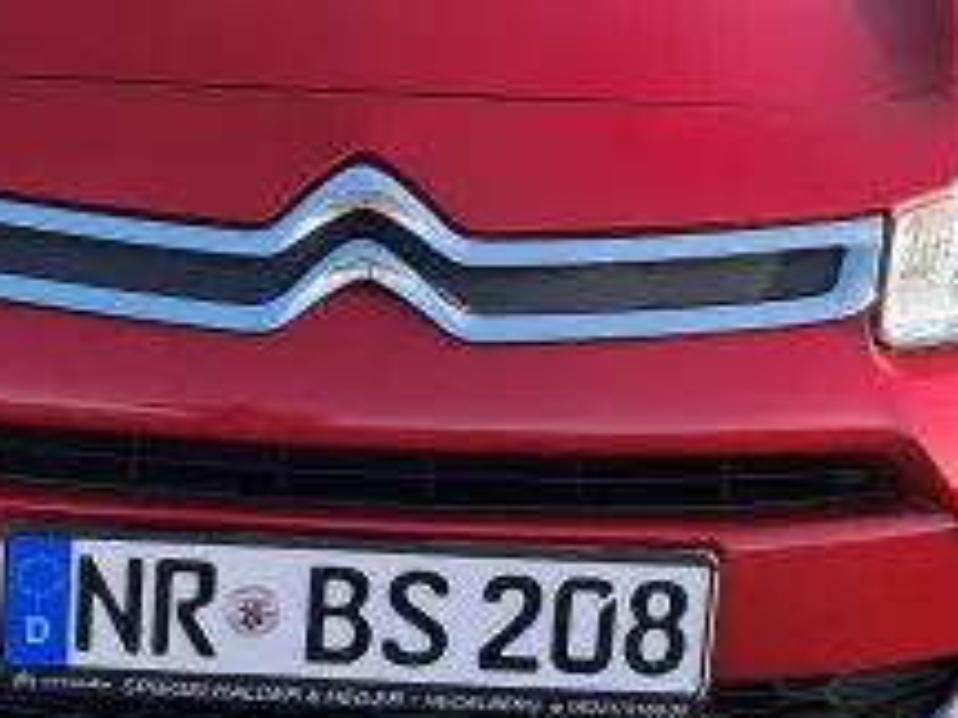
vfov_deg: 18.4
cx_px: 115
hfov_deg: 23.8
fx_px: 2214
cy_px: 213
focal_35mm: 80
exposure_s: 1/126
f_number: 1.8
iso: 50
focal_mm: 4
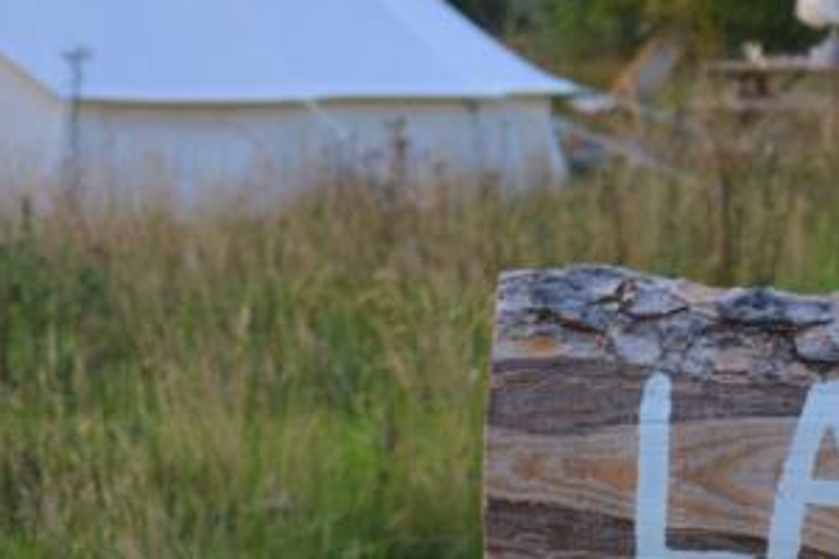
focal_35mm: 123
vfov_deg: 11.1
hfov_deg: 16.6
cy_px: 49
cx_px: 372
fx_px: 2866
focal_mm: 24
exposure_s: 1/160
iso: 200
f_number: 6.3
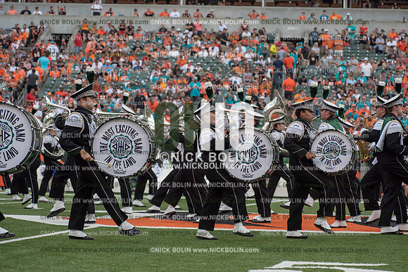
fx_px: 1587
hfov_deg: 14.7
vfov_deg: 9.8
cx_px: 204
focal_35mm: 140
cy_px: 136
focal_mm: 140
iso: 400
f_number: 5.6
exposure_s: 1/1250
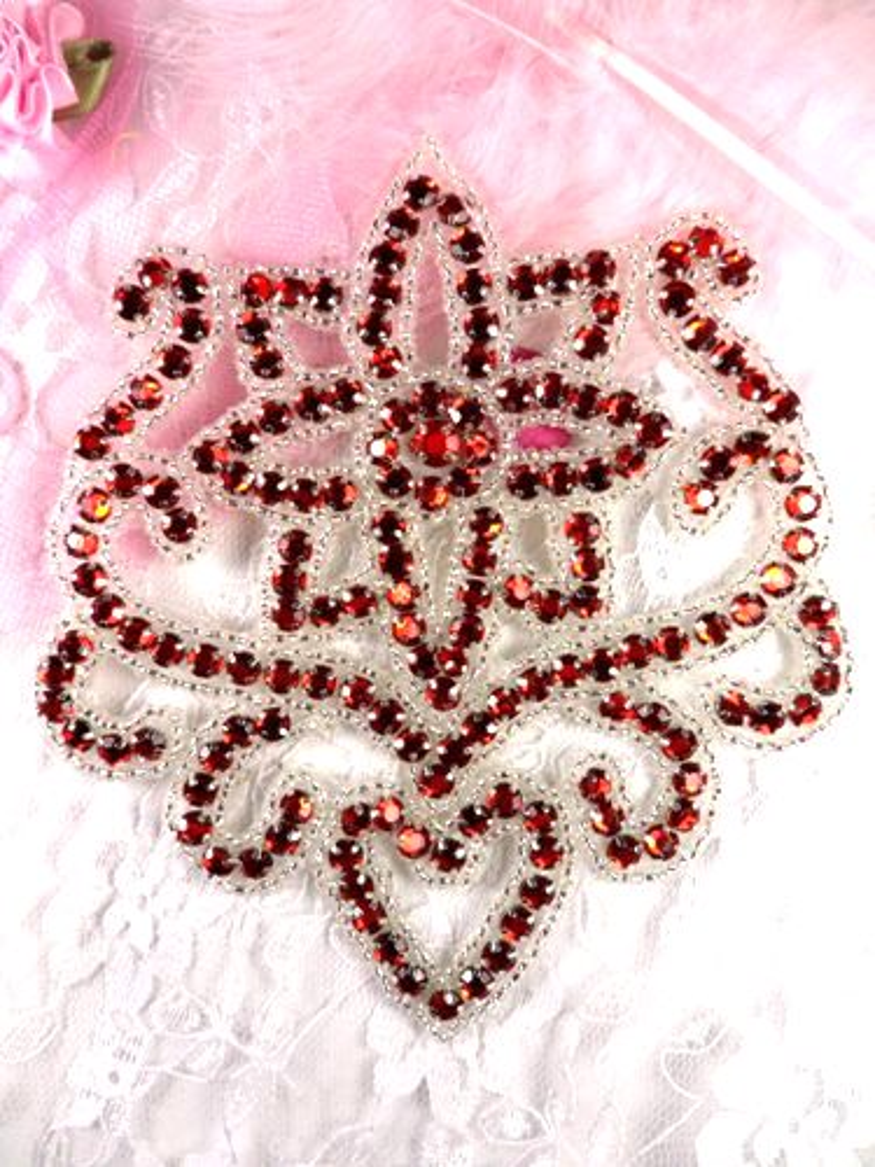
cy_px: 584
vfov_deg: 65.3
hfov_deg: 51.4
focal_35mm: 27
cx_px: 438
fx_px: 910
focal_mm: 4.9
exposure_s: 1/350
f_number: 3.5
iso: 80
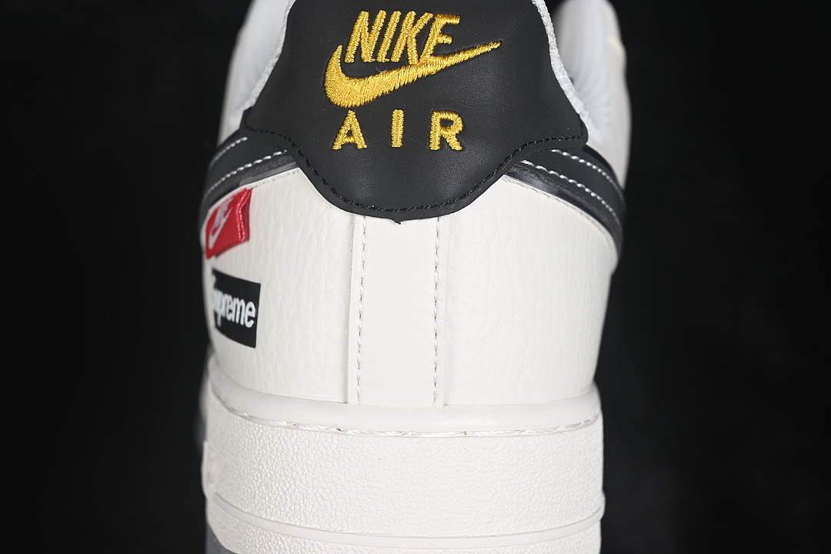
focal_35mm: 75
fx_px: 1731
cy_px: 277
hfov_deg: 27.0
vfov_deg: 18.2
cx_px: 416
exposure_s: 1/80
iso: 160
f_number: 7.1
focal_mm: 50
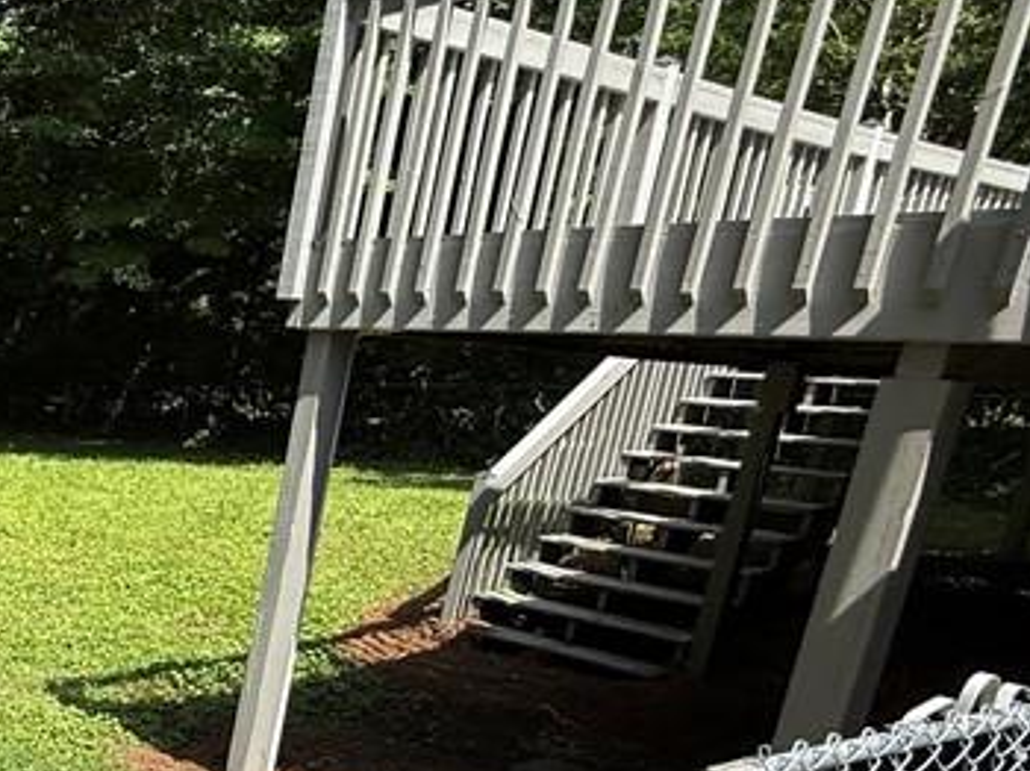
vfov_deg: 33.6
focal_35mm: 41
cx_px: -250
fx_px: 1219
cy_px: 665
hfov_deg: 34.8
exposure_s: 1/985
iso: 50
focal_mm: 2.22
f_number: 2.2
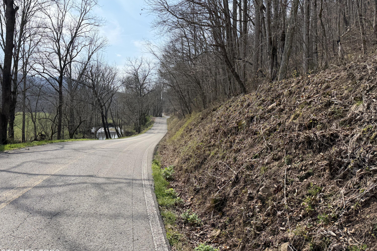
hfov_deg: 71.5
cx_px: 189
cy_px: 124
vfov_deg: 51.3
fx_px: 262
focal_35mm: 25
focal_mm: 6.76
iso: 100
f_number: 1.78
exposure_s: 1/4975
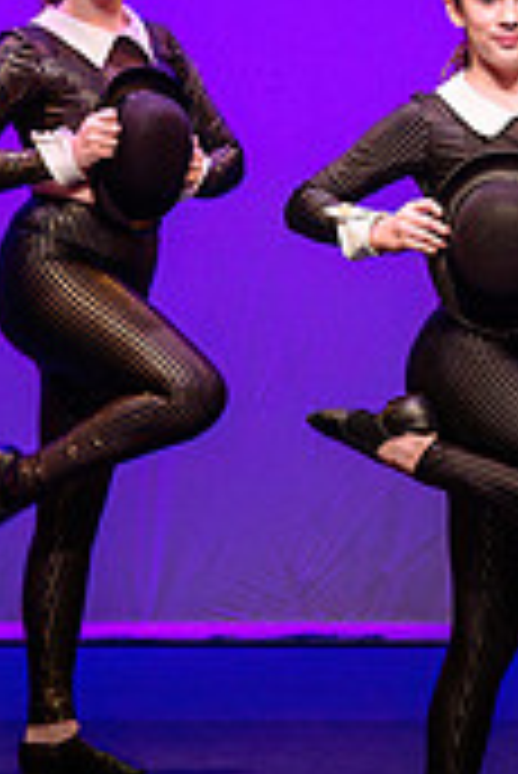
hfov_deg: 2.7
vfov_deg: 4.1
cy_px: 232
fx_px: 10920
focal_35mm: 507
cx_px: 348
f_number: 3.5
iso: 1250
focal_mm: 135
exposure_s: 1/320
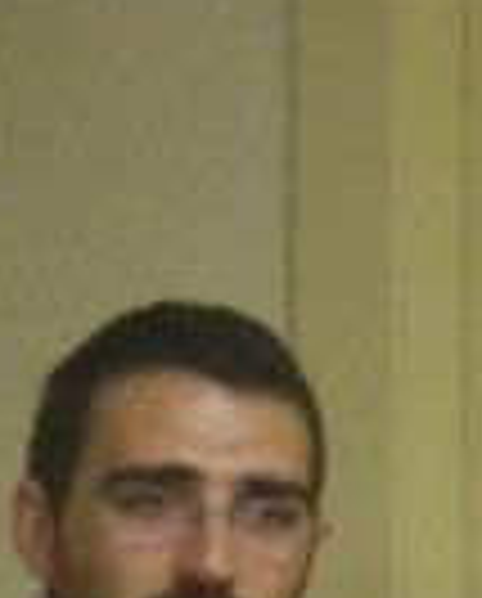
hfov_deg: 3.4
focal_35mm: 457
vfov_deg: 4.2
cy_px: 229
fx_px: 8121
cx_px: -270
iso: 400
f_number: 3.5
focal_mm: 9.9
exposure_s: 1/13
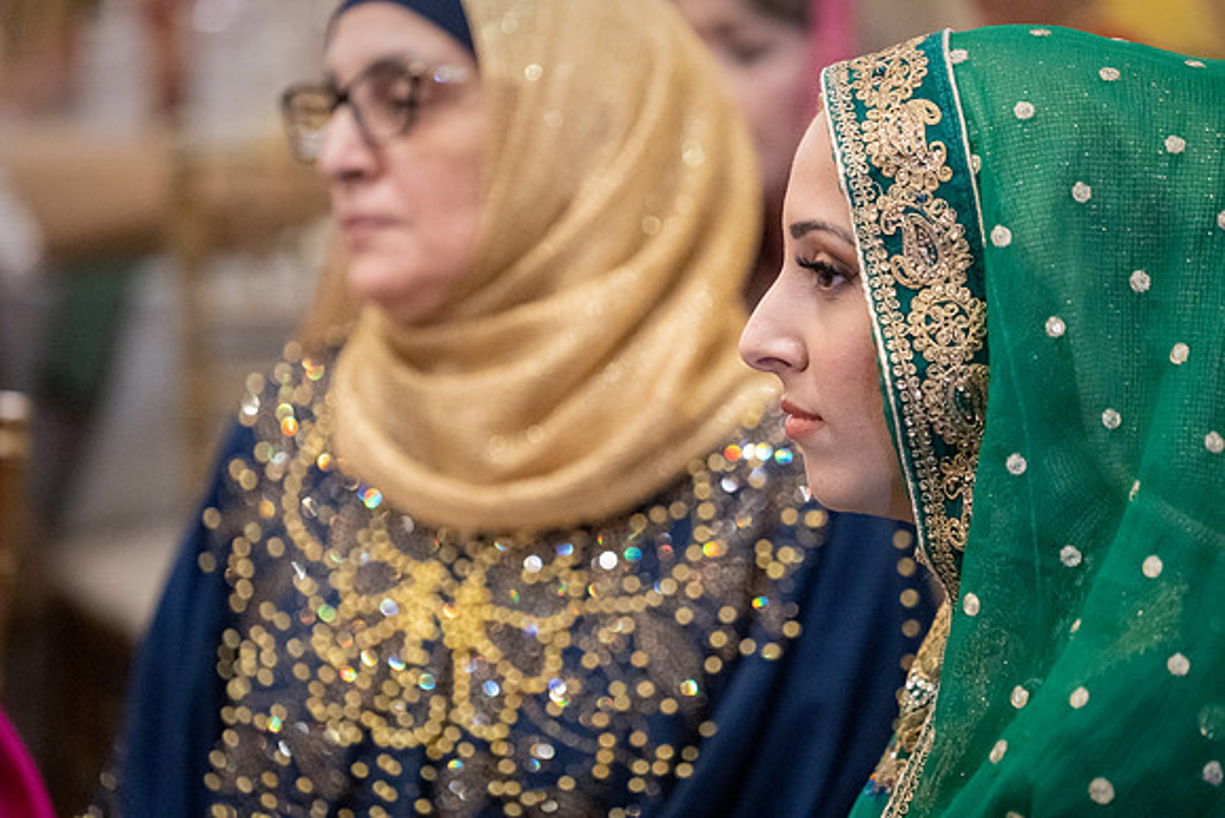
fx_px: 6807
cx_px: 612
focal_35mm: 200
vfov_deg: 6.9
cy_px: 409
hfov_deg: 10.3
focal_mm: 200
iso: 16000
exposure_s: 1/160
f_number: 4
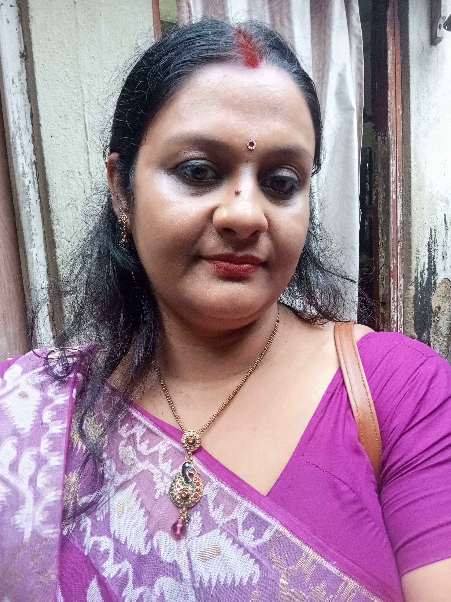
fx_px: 469
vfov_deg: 65.3
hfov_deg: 51.3
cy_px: 303
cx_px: 230
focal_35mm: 27
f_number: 2
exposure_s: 1/33.3
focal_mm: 2.77
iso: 114
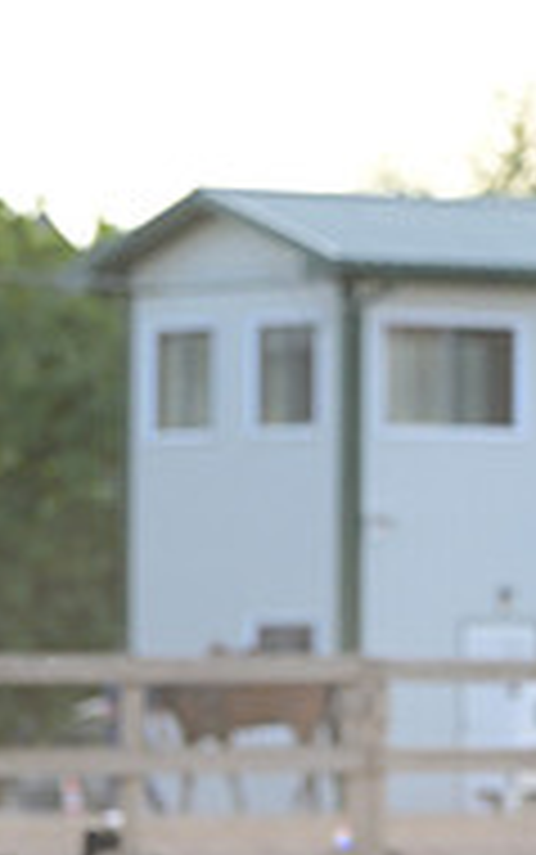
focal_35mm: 388
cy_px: 232
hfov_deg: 3.4
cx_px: 1144
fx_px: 9055
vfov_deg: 5.4
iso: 1250
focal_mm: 125
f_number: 4.5
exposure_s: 1/1600
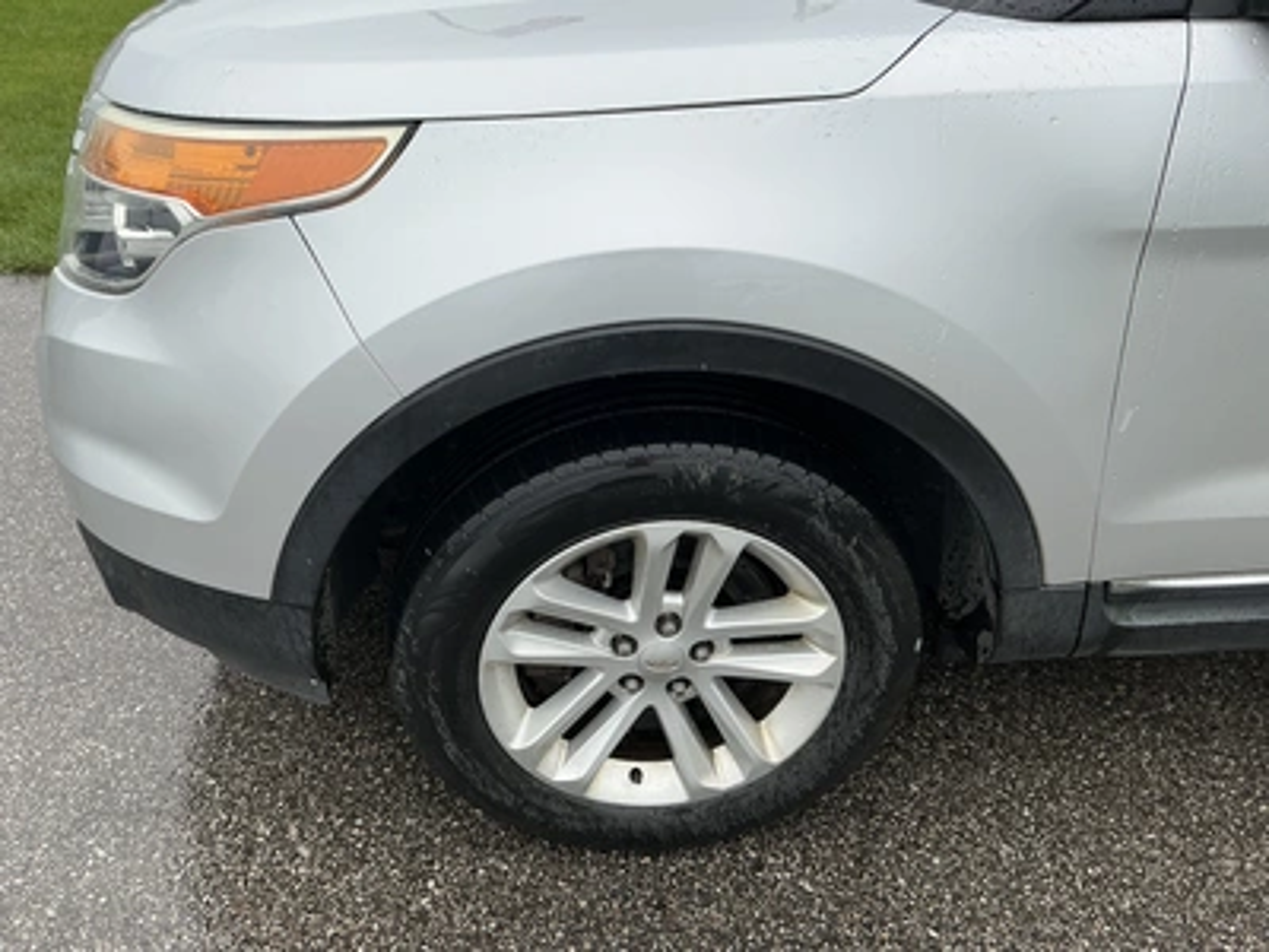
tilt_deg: -29.3
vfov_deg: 49.7
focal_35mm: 28
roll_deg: -0.9
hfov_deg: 63.4
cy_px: 476
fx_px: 1026
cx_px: 634
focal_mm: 3
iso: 25
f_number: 1.8
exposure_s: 1/666
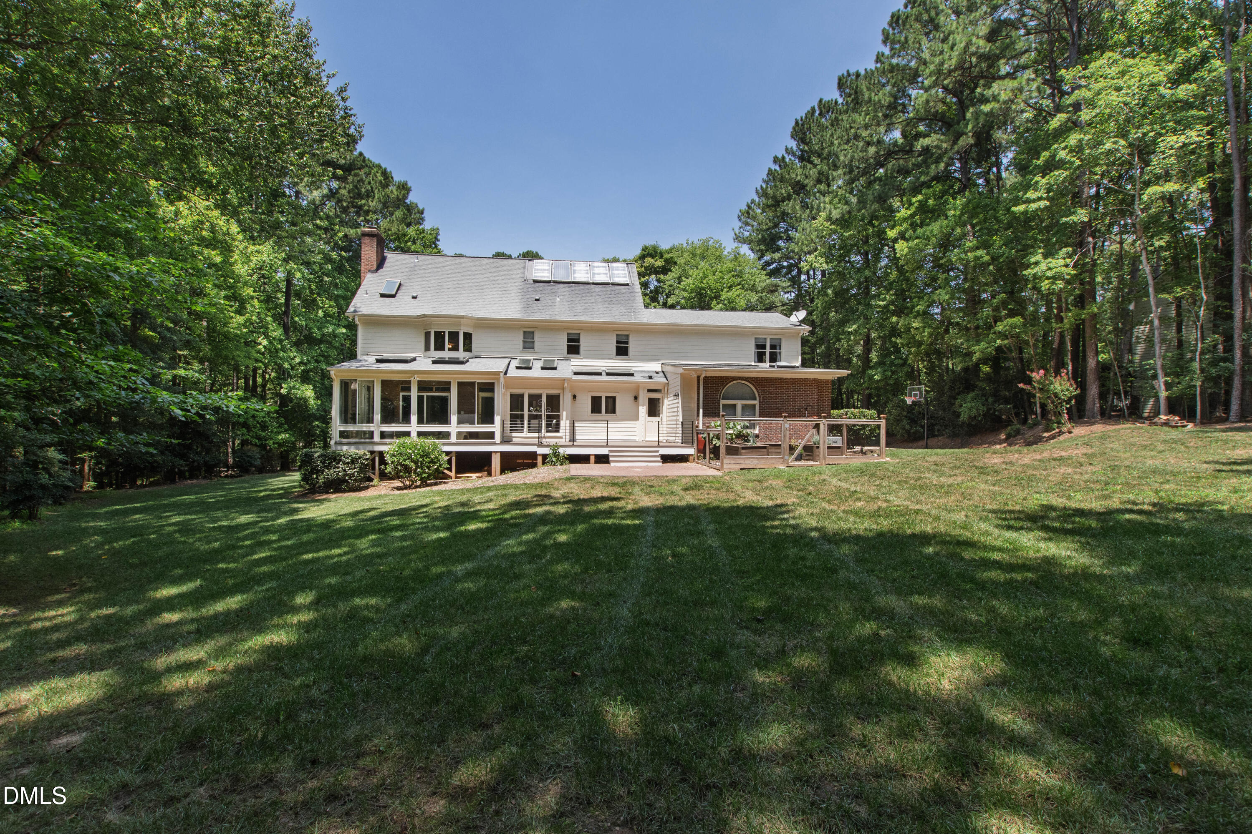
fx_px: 522
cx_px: 626
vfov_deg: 77.3
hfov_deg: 100.4
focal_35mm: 15
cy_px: 417
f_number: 8
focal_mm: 10
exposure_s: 1/320
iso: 320
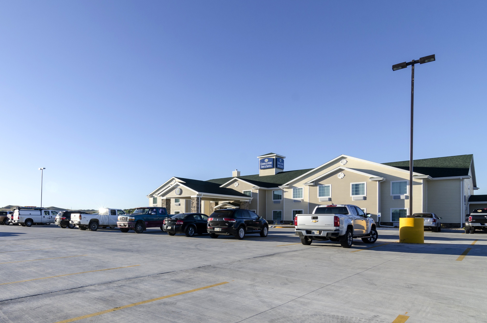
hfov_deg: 77.5
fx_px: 292
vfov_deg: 56.9
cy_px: 207
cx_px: 170
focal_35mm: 22
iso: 200
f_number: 8
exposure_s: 1/320
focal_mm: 11
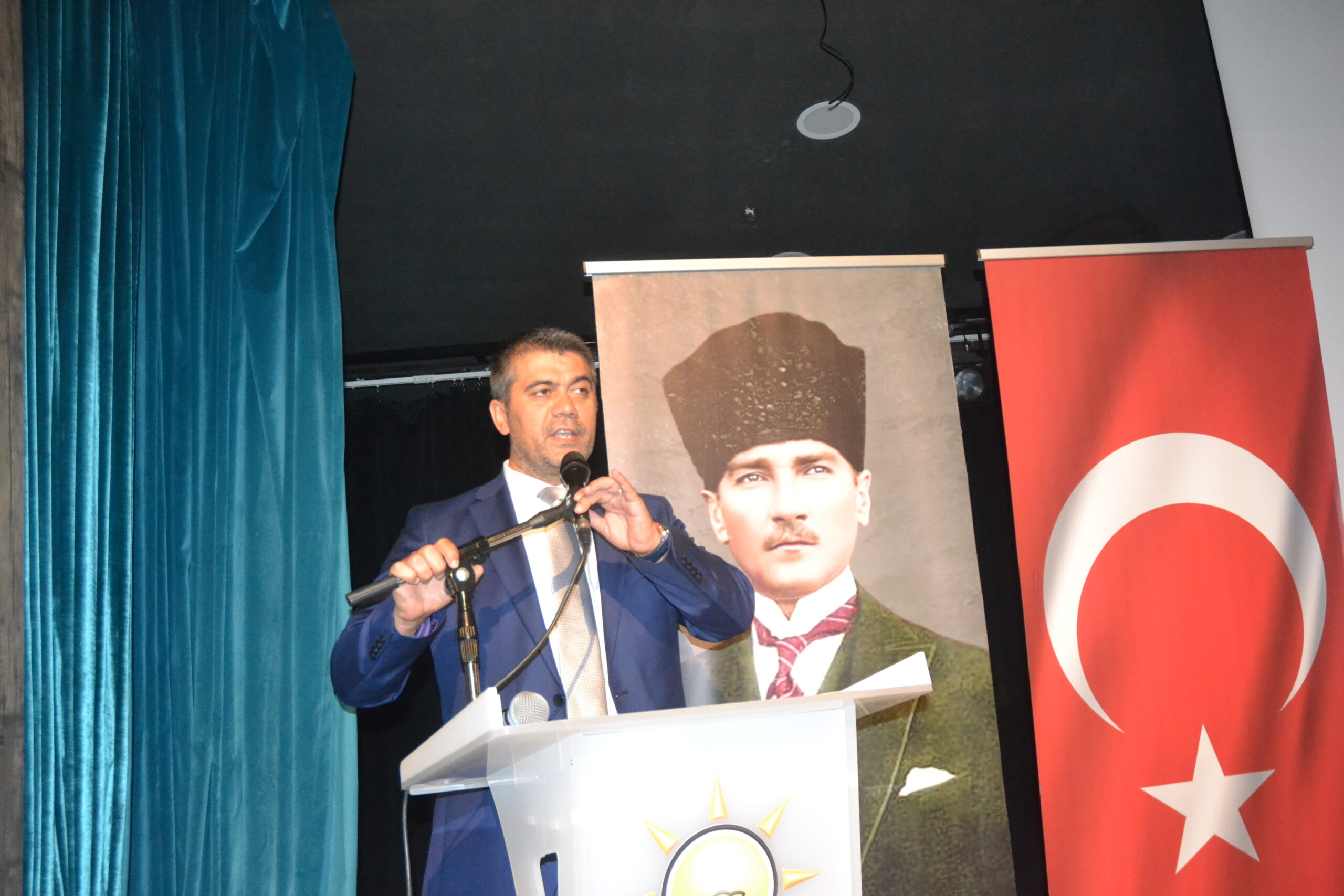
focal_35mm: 33
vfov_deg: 40.0
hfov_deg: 57.2
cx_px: 672
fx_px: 1232
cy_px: 448
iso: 3200
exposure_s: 1/60
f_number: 3.5
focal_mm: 22
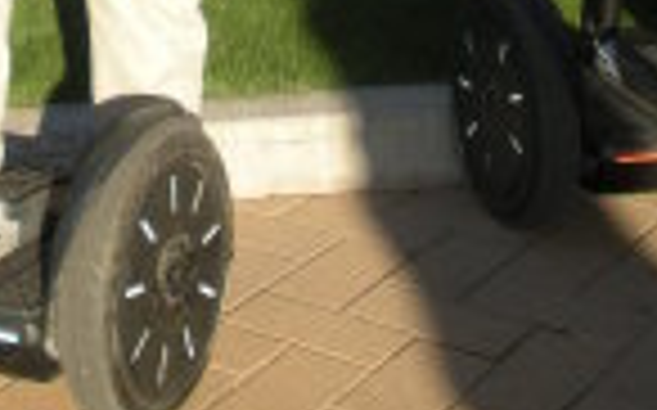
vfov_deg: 10.2
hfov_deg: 17.2
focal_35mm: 119
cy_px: -405
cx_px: 36
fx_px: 2129
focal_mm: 6.3
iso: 88
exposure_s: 1/450
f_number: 3.5
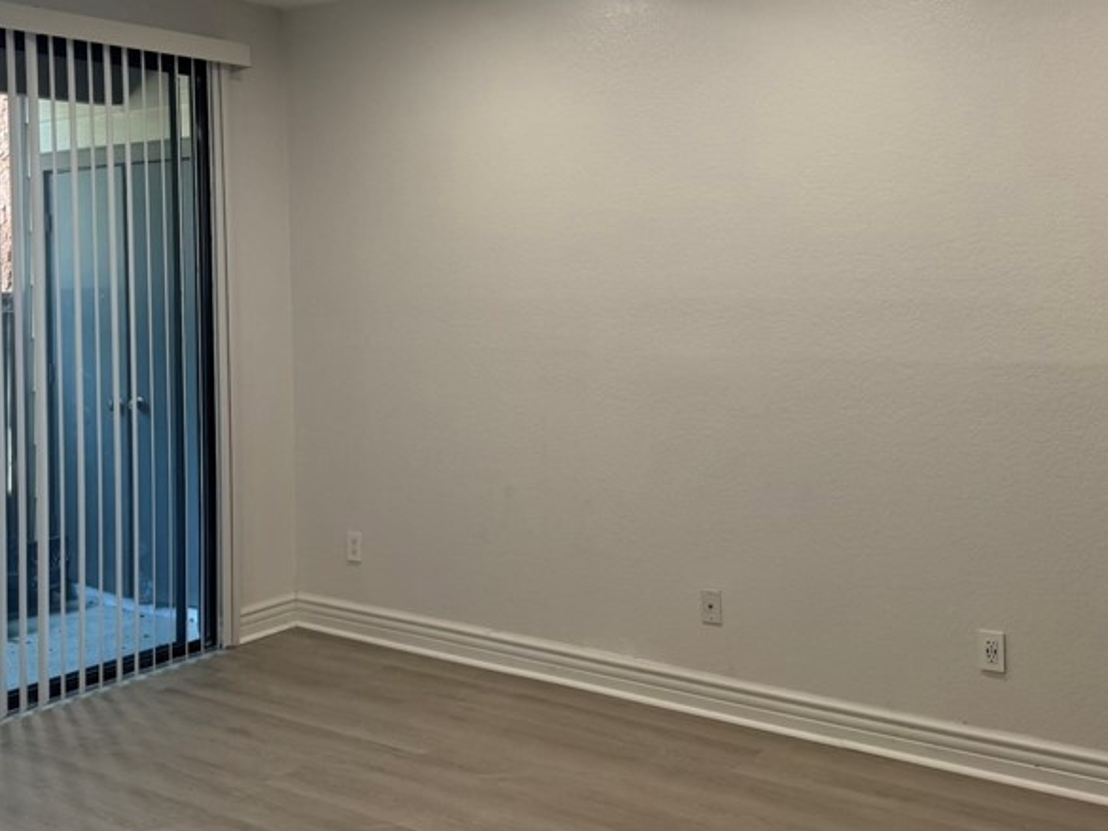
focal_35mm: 42
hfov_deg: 44.5
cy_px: 303
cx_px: 422
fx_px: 1345
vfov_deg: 34.2
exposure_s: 1/132
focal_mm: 6.76
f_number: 1.78
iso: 100
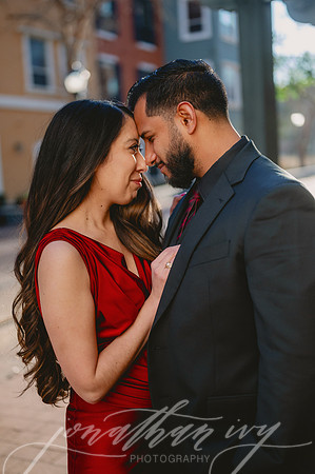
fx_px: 658
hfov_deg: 26.9
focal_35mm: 50
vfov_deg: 39.6
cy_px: 237
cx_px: 158
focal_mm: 50
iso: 640
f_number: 2
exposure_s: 1/5000
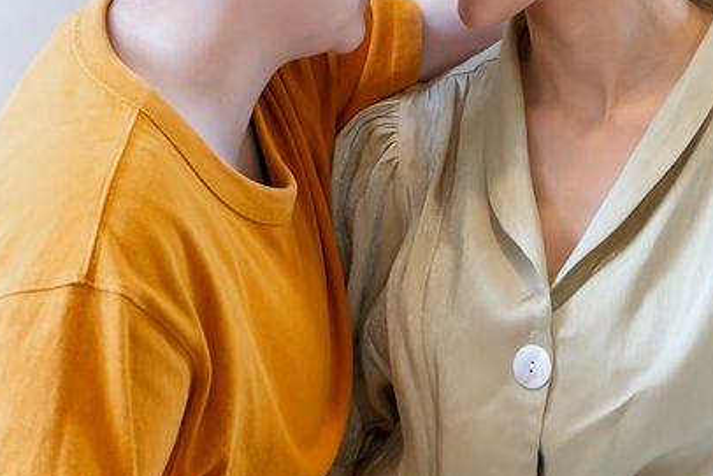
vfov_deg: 11.3
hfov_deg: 16.9
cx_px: 262
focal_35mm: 121
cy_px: 41
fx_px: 2397
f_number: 3.2
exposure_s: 1/125
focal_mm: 39
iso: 800
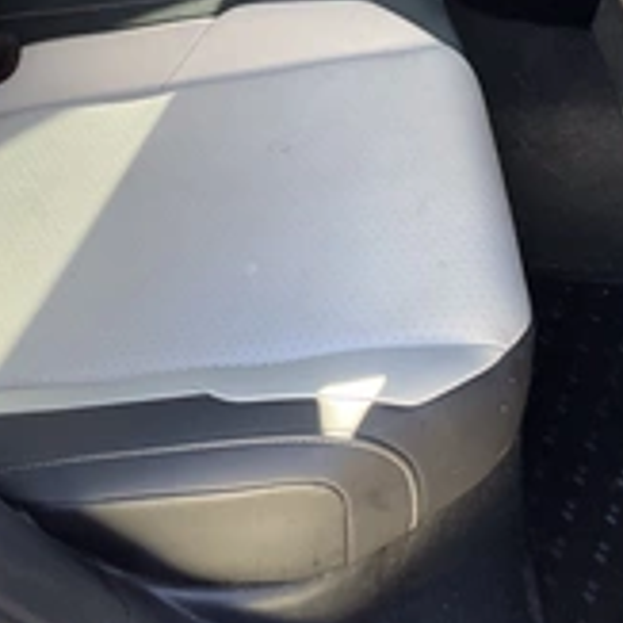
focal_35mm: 63
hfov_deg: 27.2
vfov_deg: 26.6
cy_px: 92
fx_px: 1283
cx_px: 222
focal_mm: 3
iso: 64
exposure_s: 1/96
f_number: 1.8
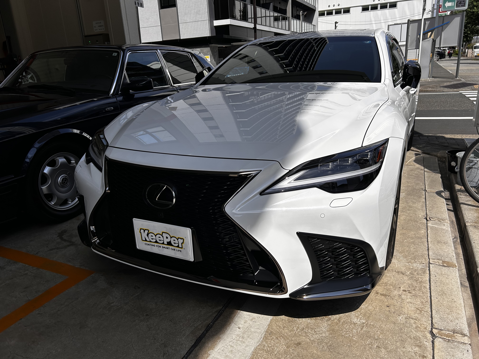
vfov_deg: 53.1
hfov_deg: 67.3
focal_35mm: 26
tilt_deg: -17.3
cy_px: 180
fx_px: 360
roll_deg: +3.4
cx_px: 240
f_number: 1.5
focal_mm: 5.7
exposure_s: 1/5319
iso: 50
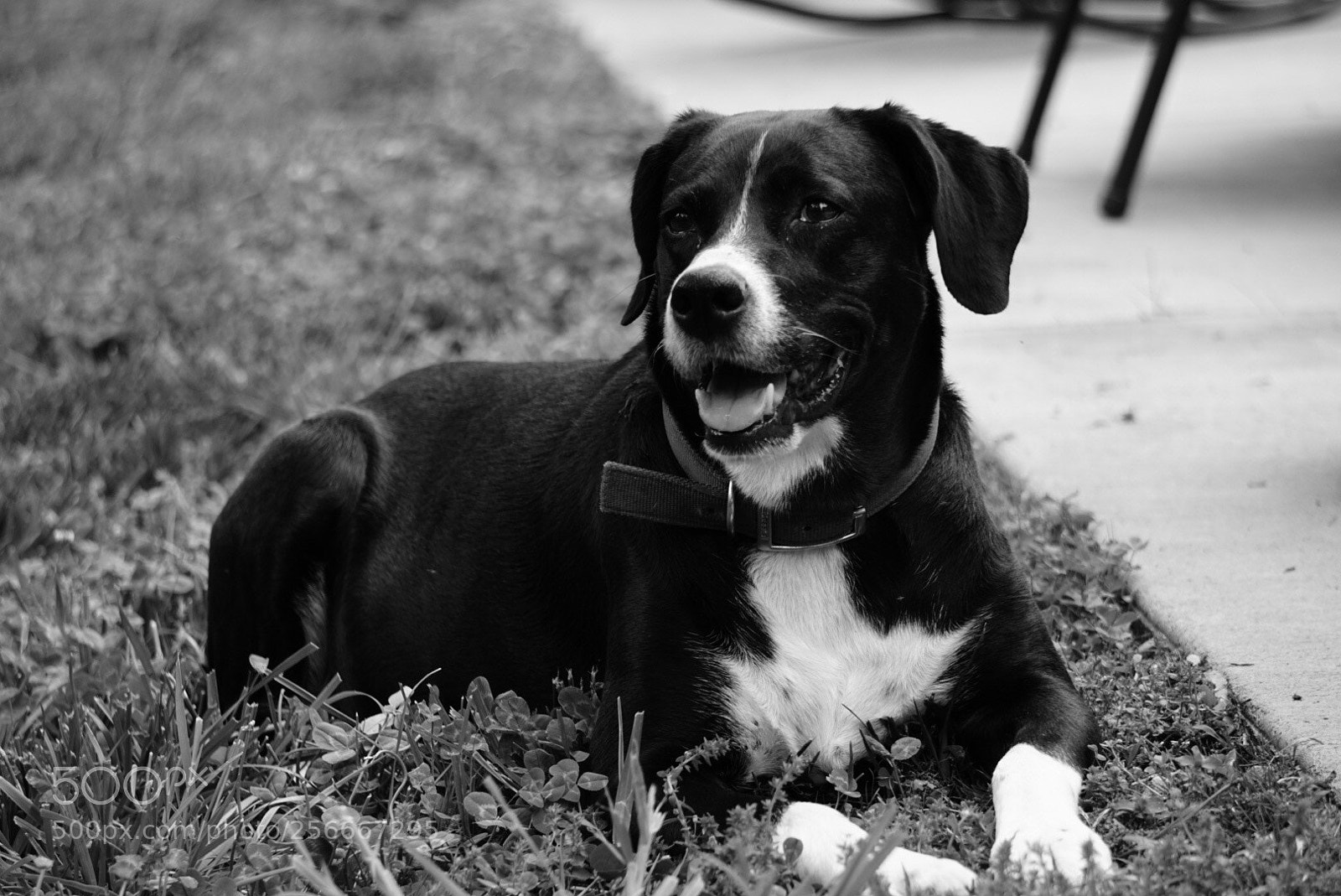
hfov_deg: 12.8
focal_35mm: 160
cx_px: 670
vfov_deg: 8.6
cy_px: 448
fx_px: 5982
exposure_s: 1/160
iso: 250
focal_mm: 107
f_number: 5.6
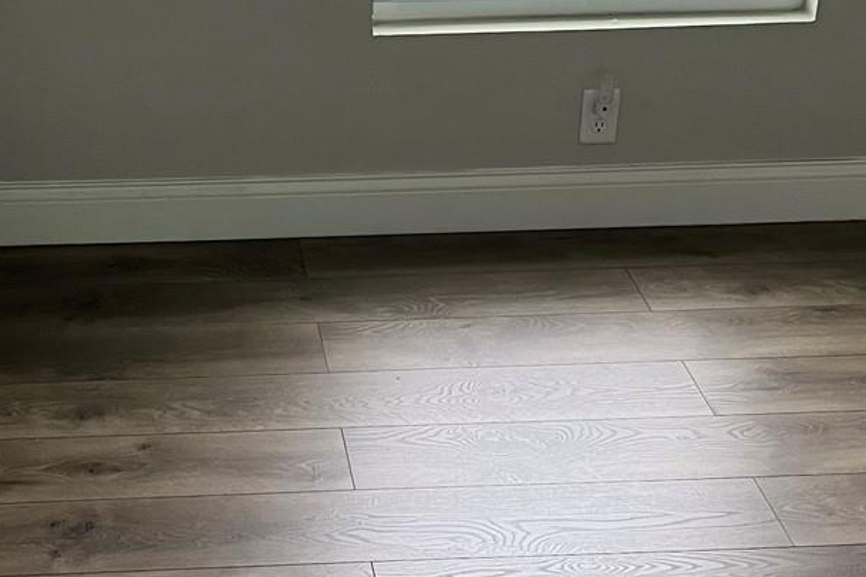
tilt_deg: -27.2
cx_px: 232
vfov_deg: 19.2
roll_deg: +2.4
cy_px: 281
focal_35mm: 71
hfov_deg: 28.1
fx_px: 1708
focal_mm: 5.1
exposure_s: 1/60
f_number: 1.6
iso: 125
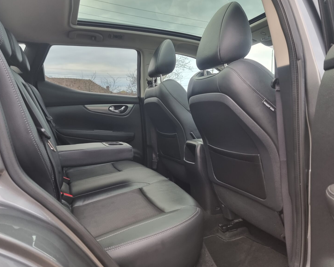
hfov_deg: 66.0
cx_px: 158
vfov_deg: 54.9
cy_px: 129
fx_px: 257
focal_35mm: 26
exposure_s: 1/100
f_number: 1.8
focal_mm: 6.7
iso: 125
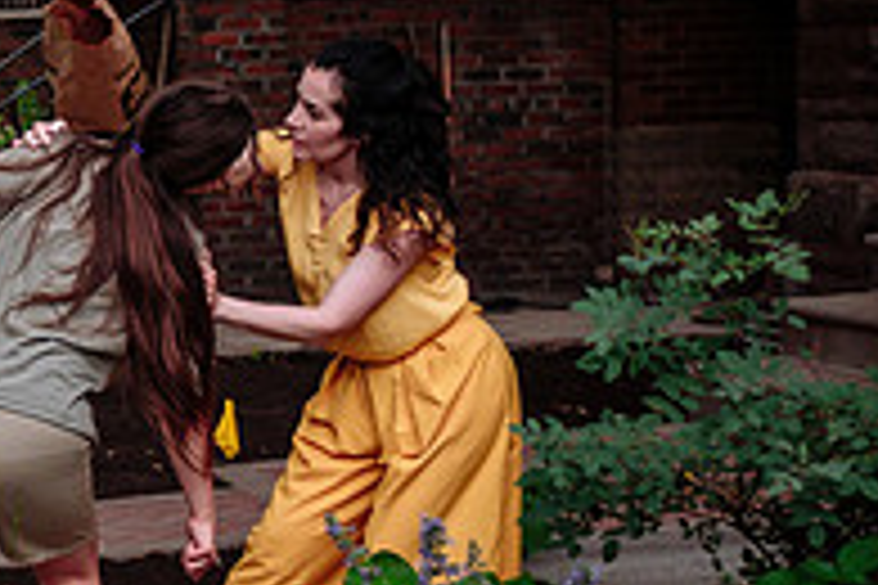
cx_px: -243
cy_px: 344
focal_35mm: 119
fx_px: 2902
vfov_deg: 11.5
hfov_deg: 16.3
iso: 1600
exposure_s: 1/250
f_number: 2.8
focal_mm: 26.6
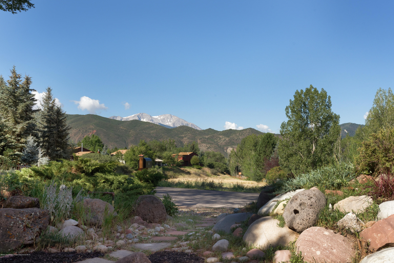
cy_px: 132
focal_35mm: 35
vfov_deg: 37.9
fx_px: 383
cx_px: 197
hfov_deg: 54.4
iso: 800
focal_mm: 35
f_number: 7.1
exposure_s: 1/1250
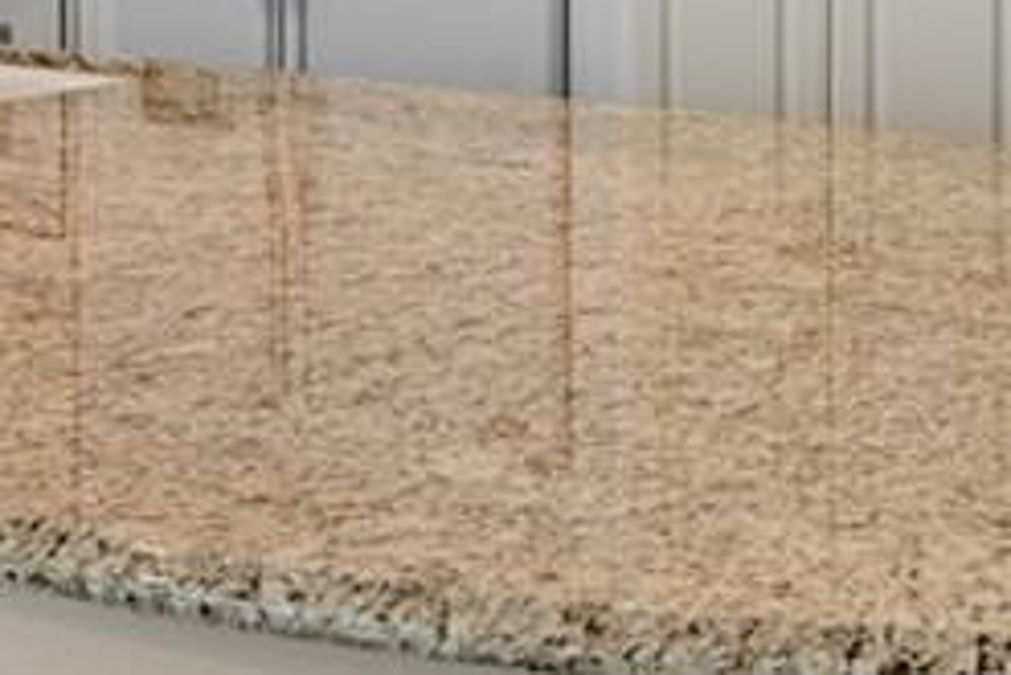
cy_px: -194
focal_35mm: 87
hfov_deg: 20.6
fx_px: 2445
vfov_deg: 15.0
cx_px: -426
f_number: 8
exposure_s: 1/5
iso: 400
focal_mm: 21
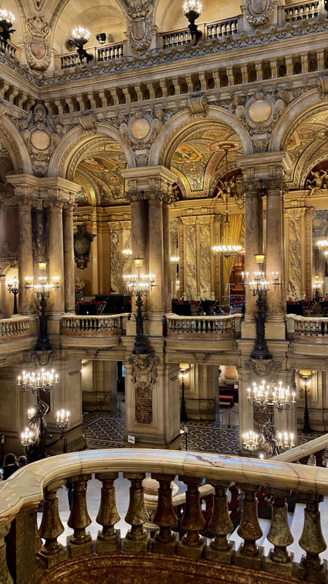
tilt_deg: +0.3
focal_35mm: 29
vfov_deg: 66.1
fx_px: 449
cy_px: 296
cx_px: 182
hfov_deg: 40.1
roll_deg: +1.5
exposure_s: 1/33
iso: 400
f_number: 1.8
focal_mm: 4.25
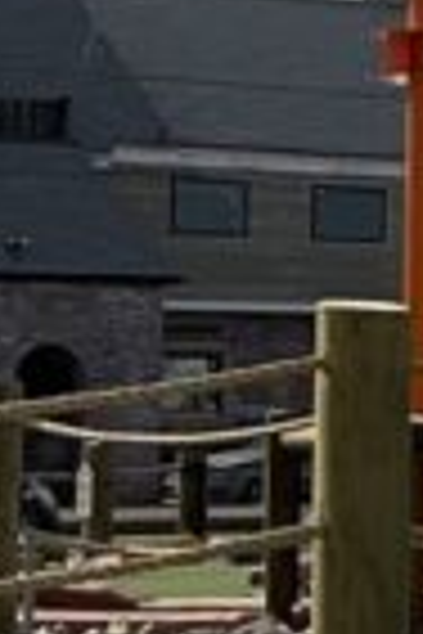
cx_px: 1908
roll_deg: -0.2
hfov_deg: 5.3
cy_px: 225
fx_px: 3860
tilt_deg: +3.7
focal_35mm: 219
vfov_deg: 9.4
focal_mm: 3
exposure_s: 1/3125
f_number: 1.8
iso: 20
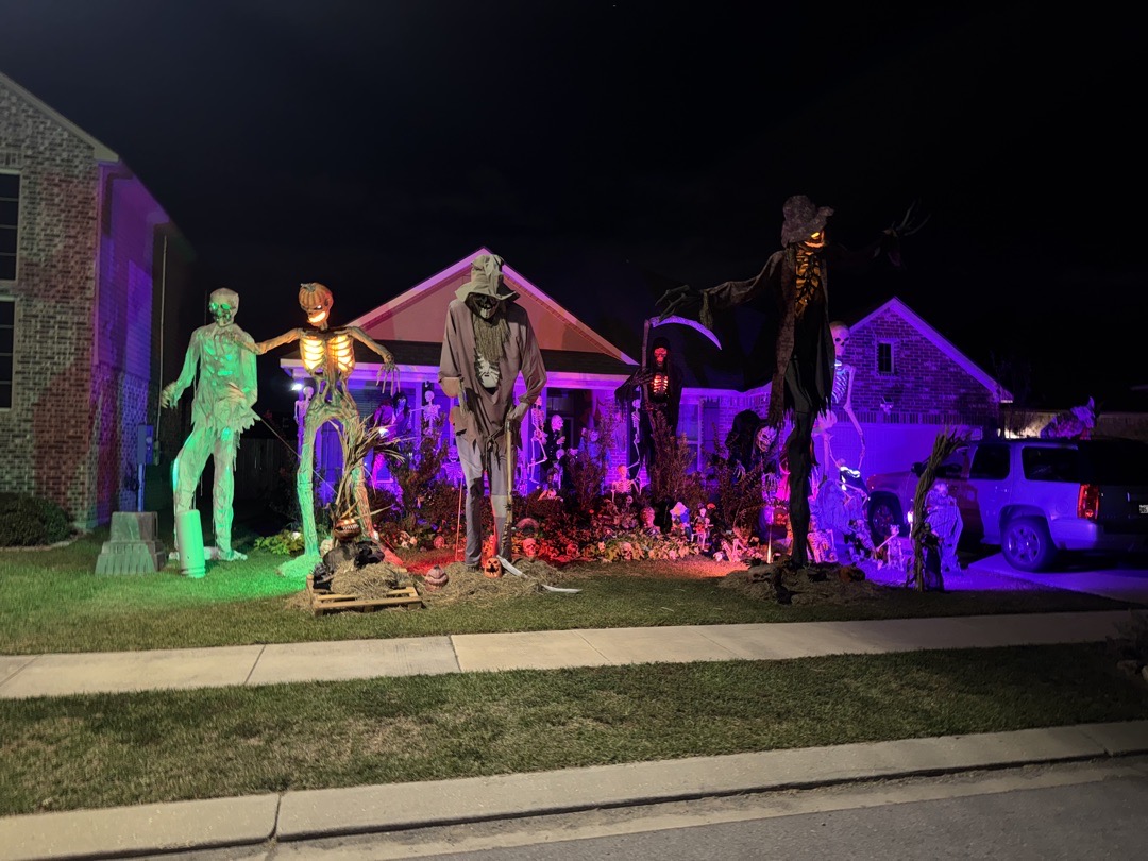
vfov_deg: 56.8
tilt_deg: +1.5
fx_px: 796
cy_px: 430
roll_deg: -0.6
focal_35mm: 24
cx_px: 574
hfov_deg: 71.6
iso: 160
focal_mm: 6.76
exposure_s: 1/5
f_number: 1.78
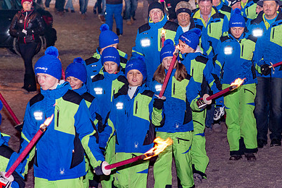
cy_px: 60
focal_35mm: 216
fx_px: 1693
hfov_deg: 9.5
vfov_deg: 6.4
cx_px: 167
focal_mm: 145
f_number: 7.1
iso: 1000
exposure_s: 1/60
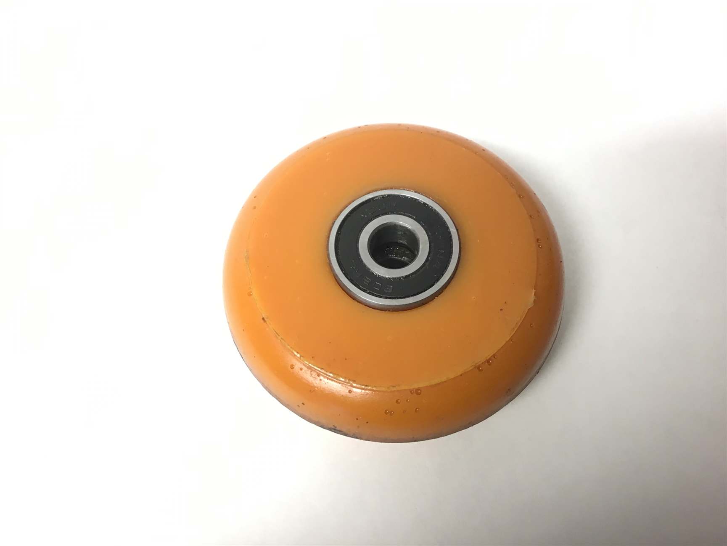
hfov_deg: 58.3
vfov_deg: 45.4
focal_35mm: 31
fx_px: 651
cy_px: 273
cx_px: 364
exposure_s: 1/33
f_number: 2.4
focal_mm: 3.3
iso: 100
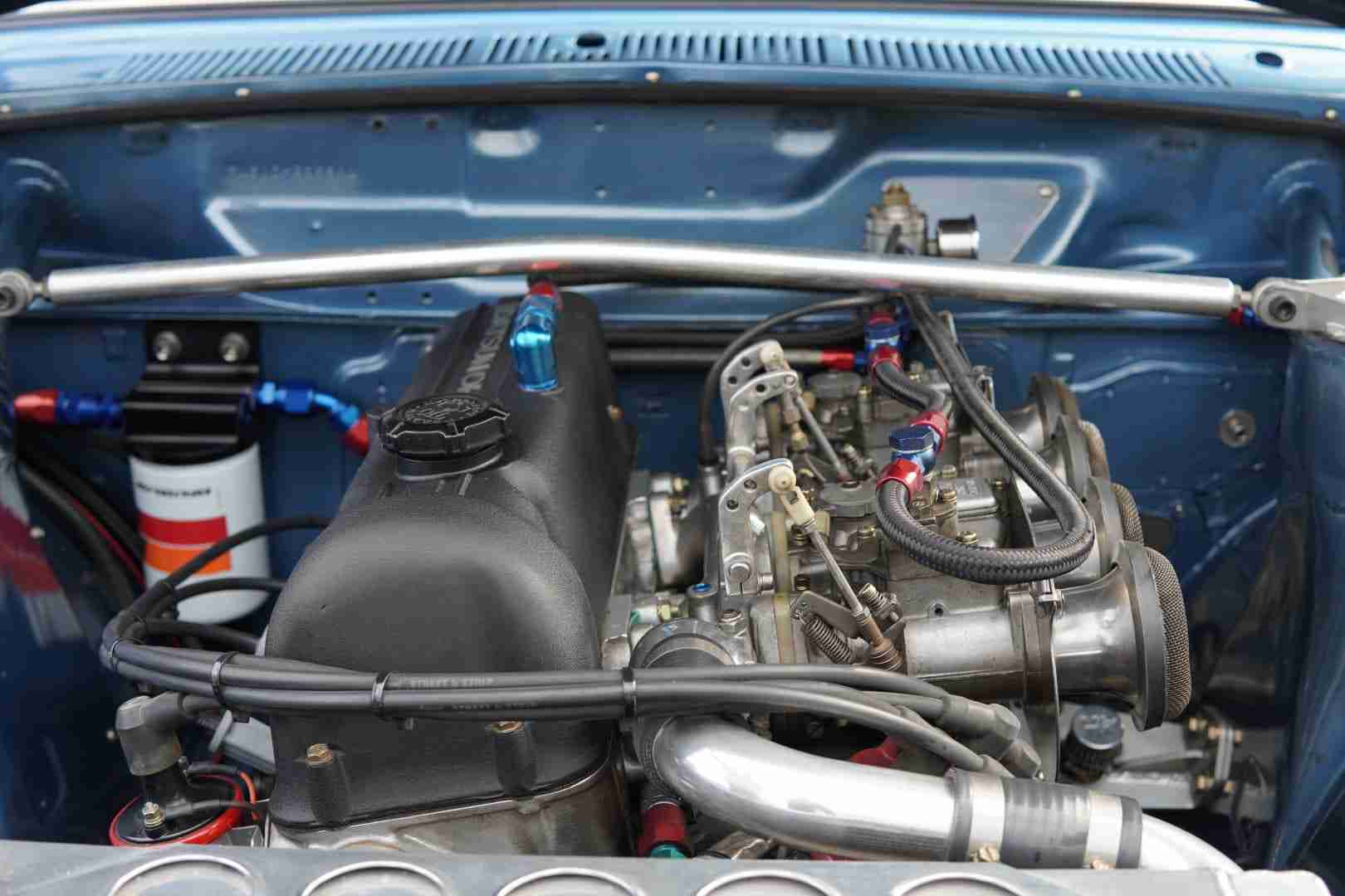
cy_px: 448
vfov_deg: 29.9
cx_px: 672
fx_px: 1681
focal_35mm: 45
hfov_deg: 43.6
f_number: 4
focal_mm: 30
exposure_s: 1/60
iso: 160
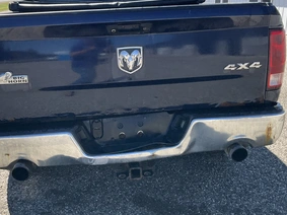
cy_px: 79
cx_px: 122
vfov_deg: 34.9
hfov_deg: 45.6
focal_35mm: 41
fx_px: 340
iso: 25
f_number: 1.8
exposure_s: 1/781
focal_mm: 3
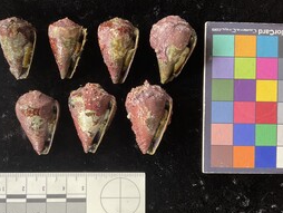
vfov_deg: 36.0
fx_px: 327
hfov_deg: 46.6
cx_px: 117
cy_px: 105
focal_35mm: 40
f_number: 1.8
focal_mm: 3
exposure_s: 1/60
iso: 125
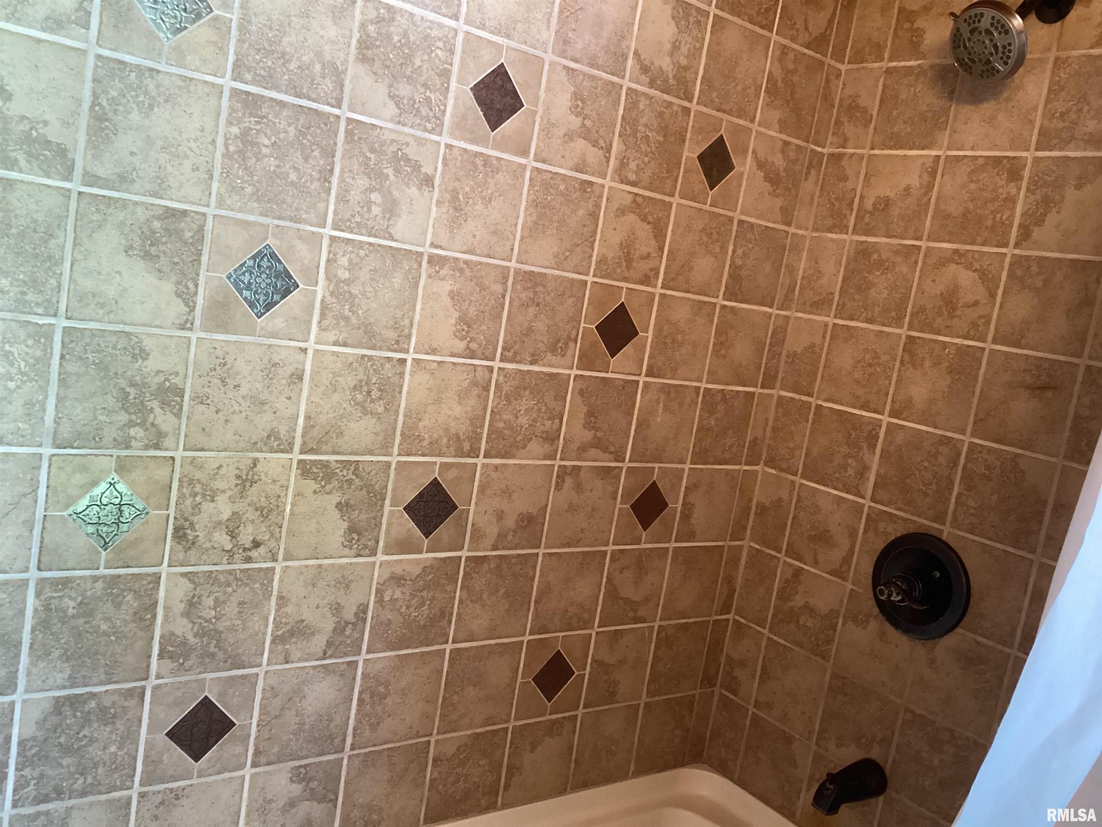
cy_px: 414
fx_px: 987
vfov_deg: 45.4
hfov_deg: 58.4
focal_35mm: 31
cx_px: 551
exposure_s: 1/40
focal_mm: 3.3
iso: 400
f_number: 2.4
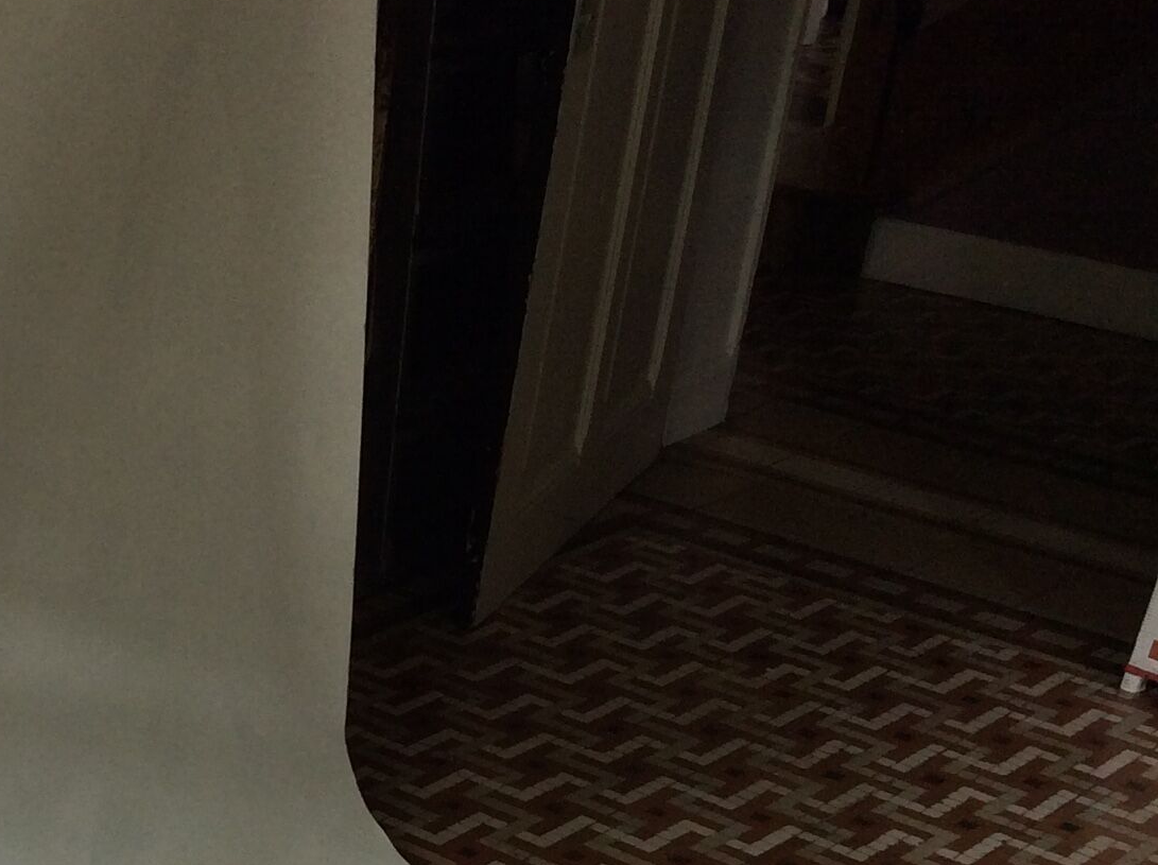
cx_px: -217
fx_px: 2539
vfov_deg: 18.5
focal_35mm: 76
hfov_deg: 23.6
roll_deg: +2.1
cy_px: 978
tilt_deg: -32.6
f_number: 2.4
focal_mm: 3.3
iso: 40
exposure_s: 1/25
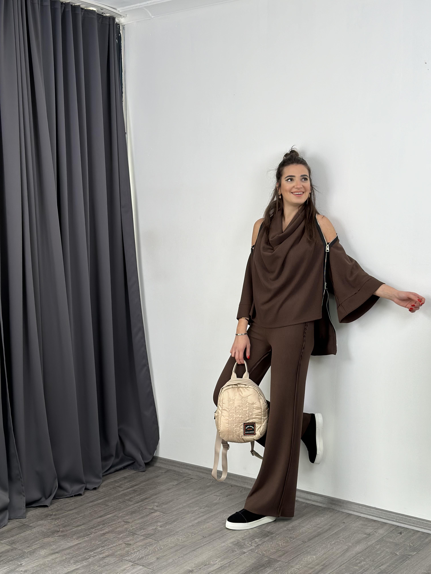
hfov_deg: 30.3
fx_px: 797
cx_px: 216
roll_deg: +1.0
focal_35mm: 48
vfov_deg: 39.7
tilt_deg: -4.9
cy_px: 287
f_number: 1.78
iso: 64
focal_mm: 6.86
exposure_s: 1/113
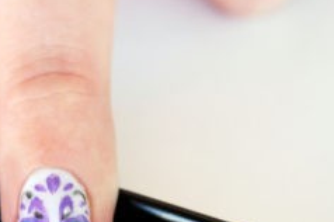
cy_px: 266
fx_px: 1306
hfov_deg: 14.5
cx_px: 63
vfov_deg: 9.6
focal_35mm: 141
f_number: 4.5
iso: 400
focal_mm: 35
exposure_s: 1/50
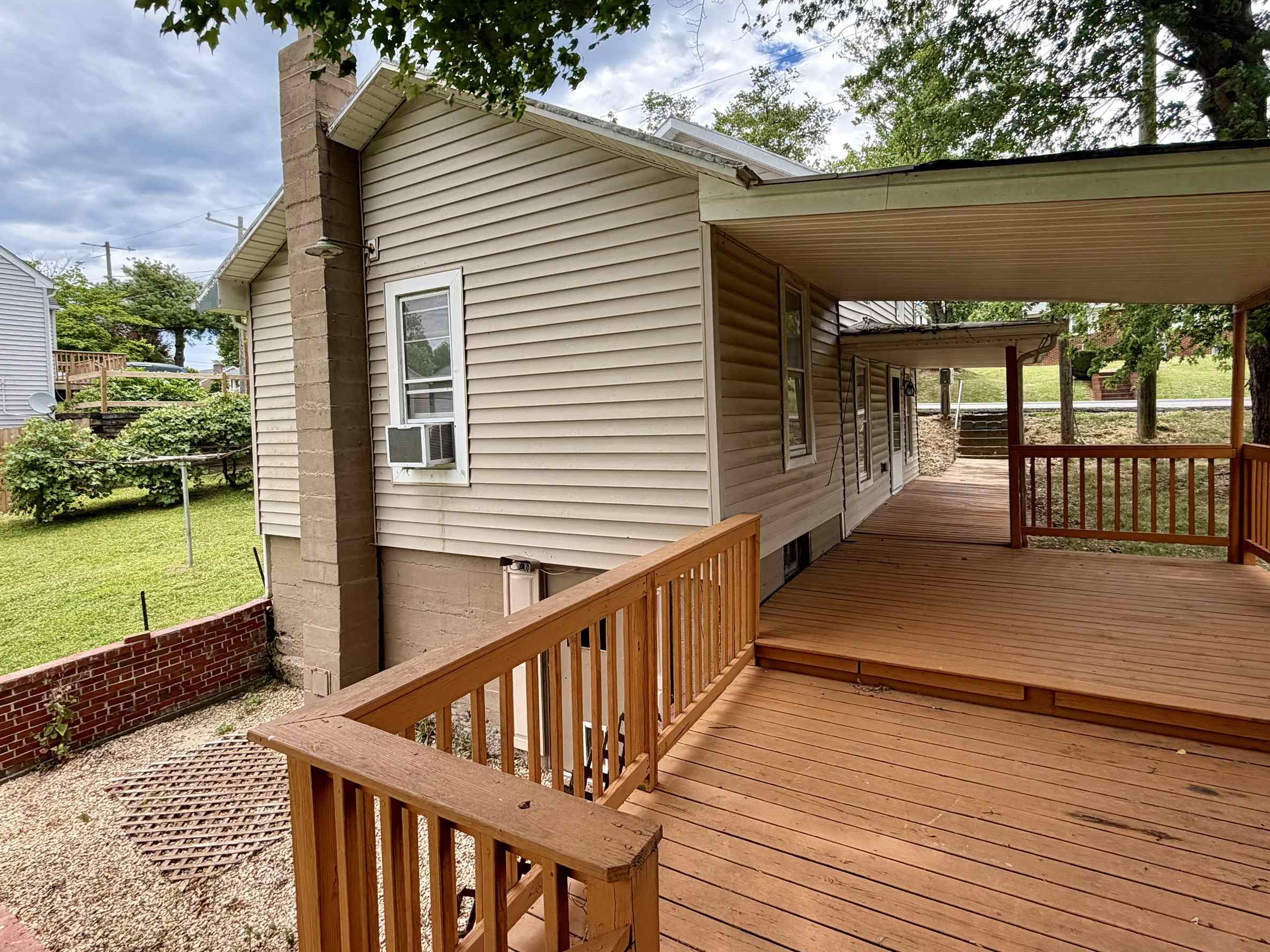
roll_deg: +2.8
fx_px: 660
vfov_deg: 71.5
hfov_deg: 87.7
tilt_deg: -2.3
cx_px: 640
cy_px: 436
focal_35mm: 18
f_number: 2.2
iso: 40
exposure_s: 1/579
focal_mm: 2.22
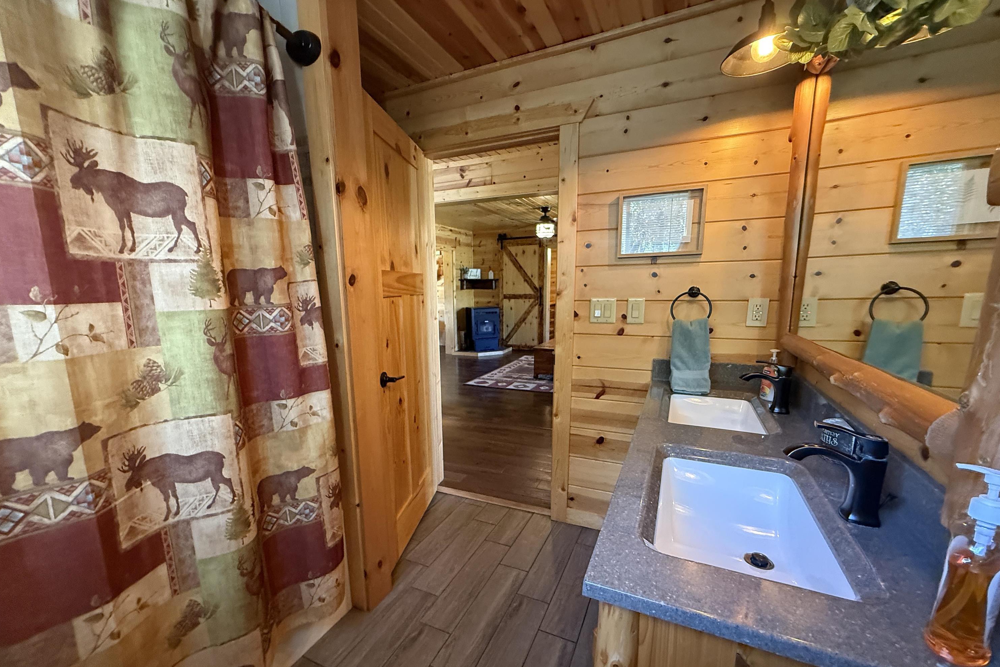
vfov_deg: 77.1
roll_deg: +1.2
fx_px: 417
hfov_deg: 100.4
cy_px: 370
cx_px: 490
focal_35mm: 15
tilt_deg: -10.7
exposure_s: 1/60
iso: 640
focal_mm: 2.22
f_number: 2.2
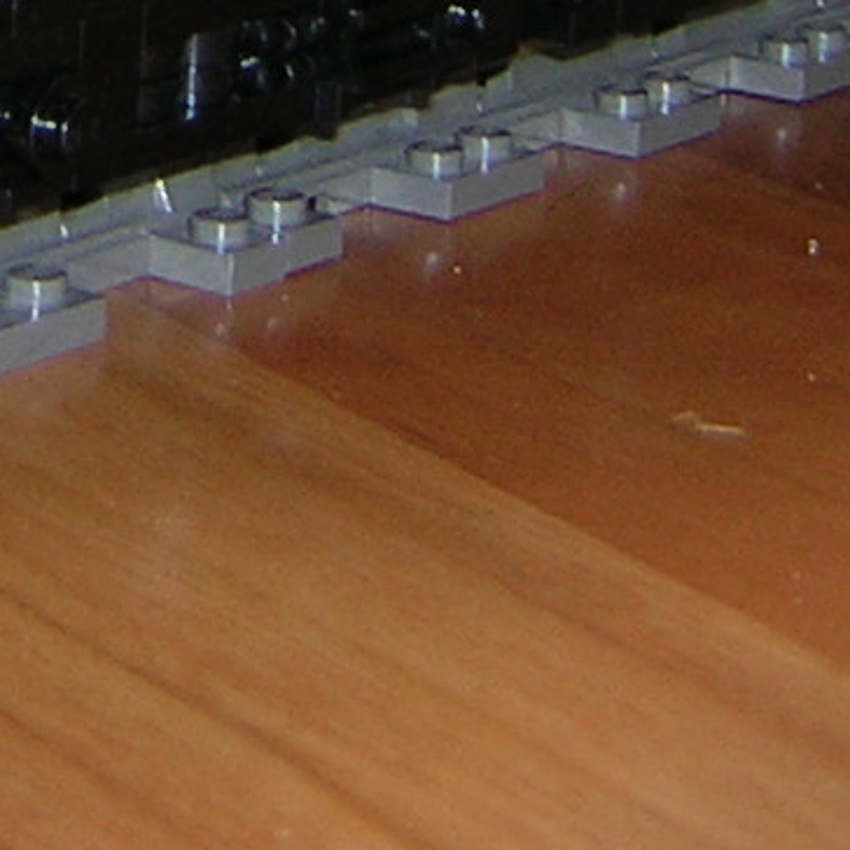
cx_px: 252
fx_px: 3889
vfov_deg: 11.8
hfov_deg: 12.4
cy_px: -532
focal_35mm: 140
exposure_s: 1/60.1
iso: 50
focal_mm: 4.7
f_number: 2.6
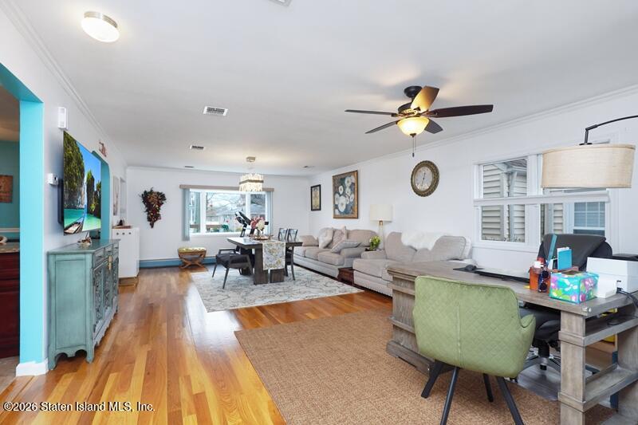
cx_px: 319
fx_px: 292
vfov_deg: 72.0
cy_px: 212
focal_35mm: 16
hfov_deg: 95.0
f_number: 4.5
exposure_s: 1/80
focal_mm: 11
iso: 100
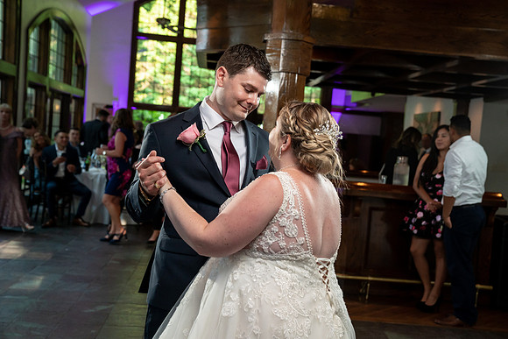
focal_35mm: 46
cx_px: 254
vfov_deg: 29.3
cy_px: 170
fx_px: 649
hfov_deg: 42.7
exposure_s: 1/200
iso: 2000
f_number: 4
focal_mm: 46
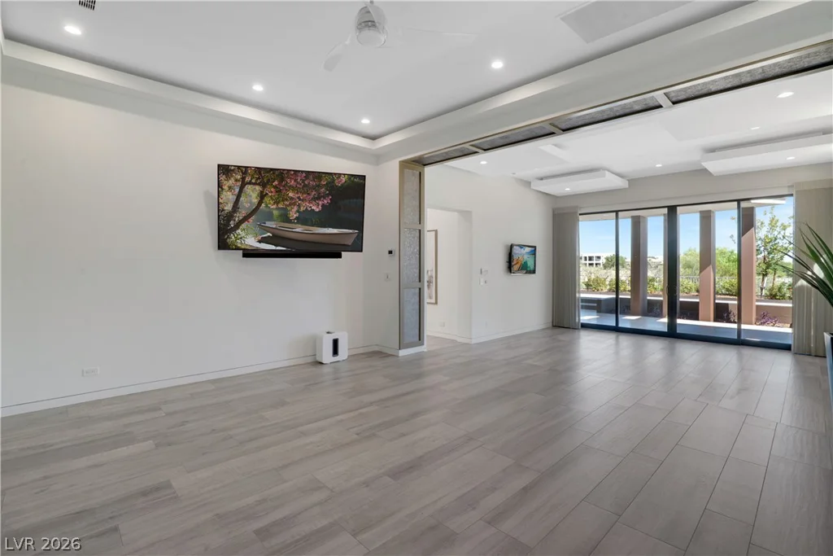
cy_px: 278
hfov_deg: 96.7
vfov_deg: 73.8
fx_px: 370
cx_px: 416
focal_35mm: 16
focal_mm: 16
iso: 500
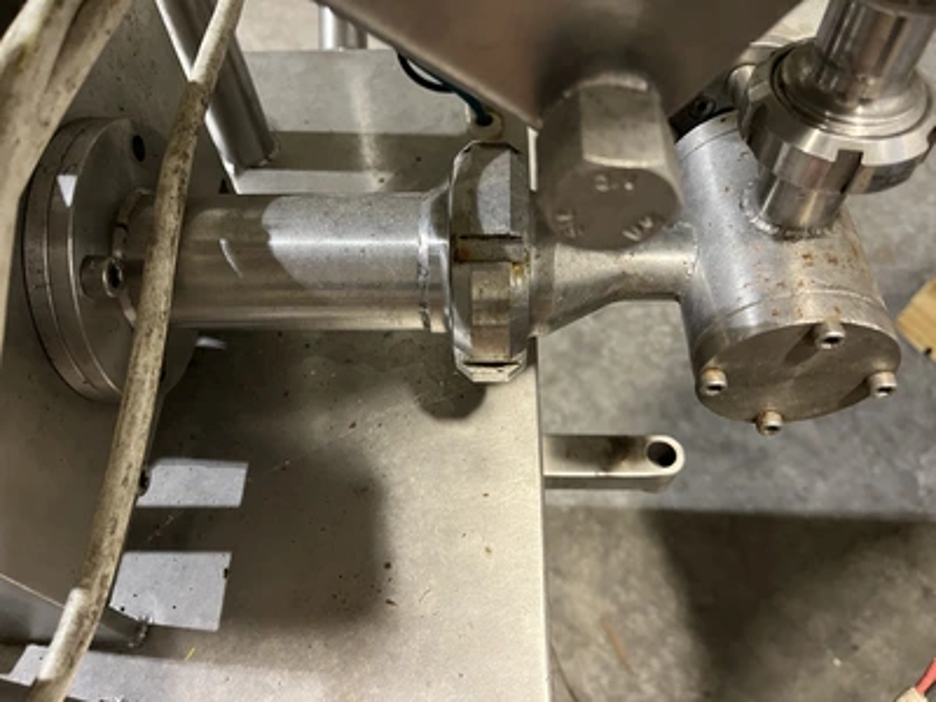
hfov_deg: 67.3
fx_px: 703
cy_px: 351
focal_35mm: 26
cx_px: 468
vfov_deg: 53.1
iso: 500
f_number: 1.6
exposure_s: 1/33
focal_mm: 5.1
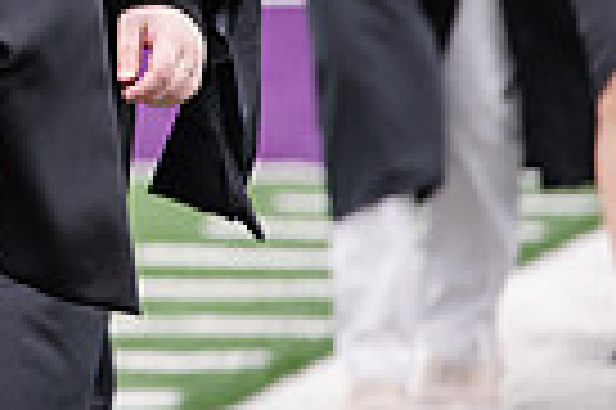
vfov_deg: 1.7
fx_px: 13433
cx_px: -414
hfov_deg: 2.6
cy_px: -408
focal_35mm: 786
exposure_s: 1/640
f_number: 5
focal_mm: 185
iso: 500
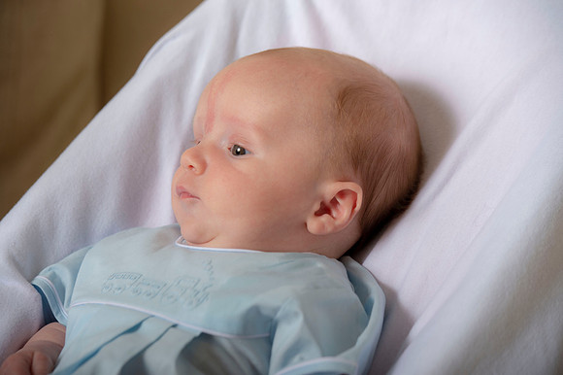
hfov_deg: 12.8
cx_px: 282
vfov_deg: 8.6
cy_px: 188
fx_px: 2501
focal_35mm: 160
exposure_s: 1/200
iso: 250
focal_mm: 160
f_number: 5.6
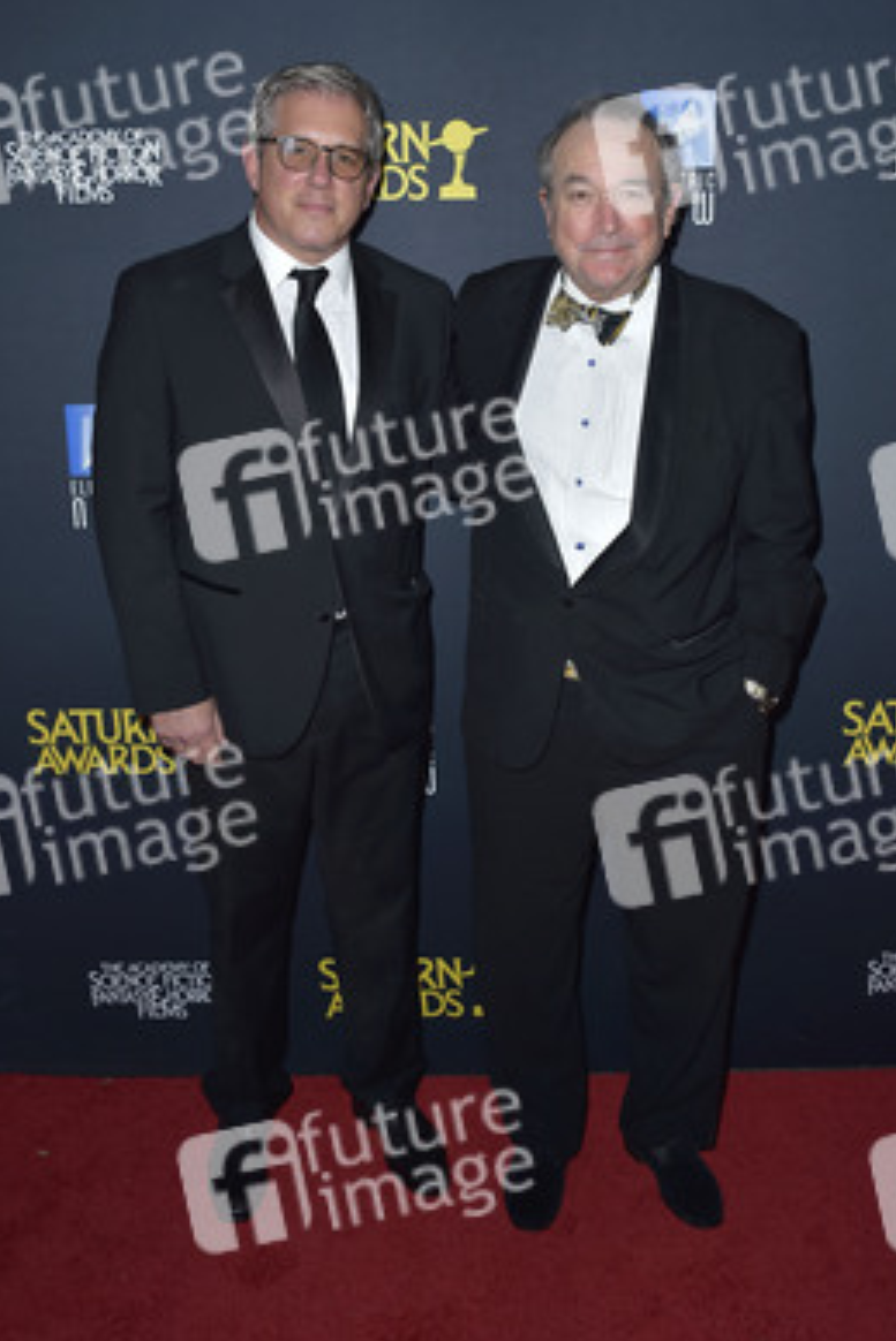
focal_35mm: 33
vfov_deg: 57.2
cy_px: 653
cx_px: 458
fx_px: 1231
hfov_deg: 40.0
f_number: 6.3
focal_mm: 32
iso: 250
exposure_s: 1/250
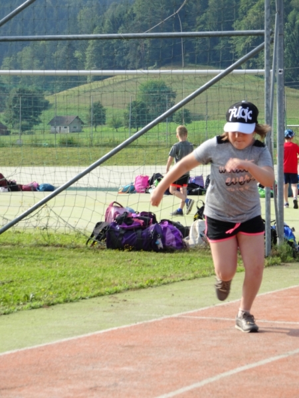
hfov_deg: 9.9
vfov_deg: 13.2
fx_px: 1728
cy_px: 199
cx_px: 150
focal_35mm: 150
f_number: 5.6
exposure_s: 1/250
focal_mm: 25.66
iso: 125
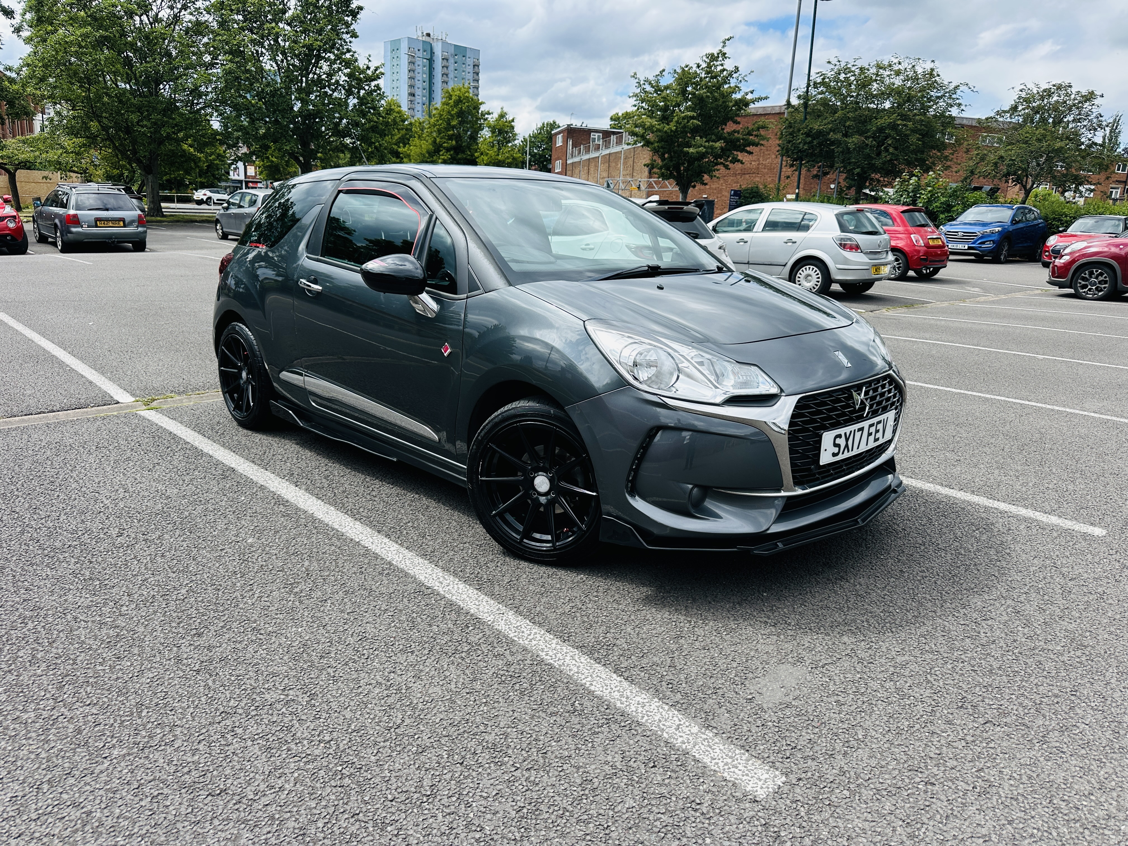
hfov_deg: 71.6
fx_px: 782
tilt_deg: -14.1
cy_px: 423
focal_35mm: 24
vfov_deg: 56.8
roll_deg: -3.4
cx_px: 564
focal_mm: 6.86
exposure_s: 1/2070
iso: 80
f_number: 1.78
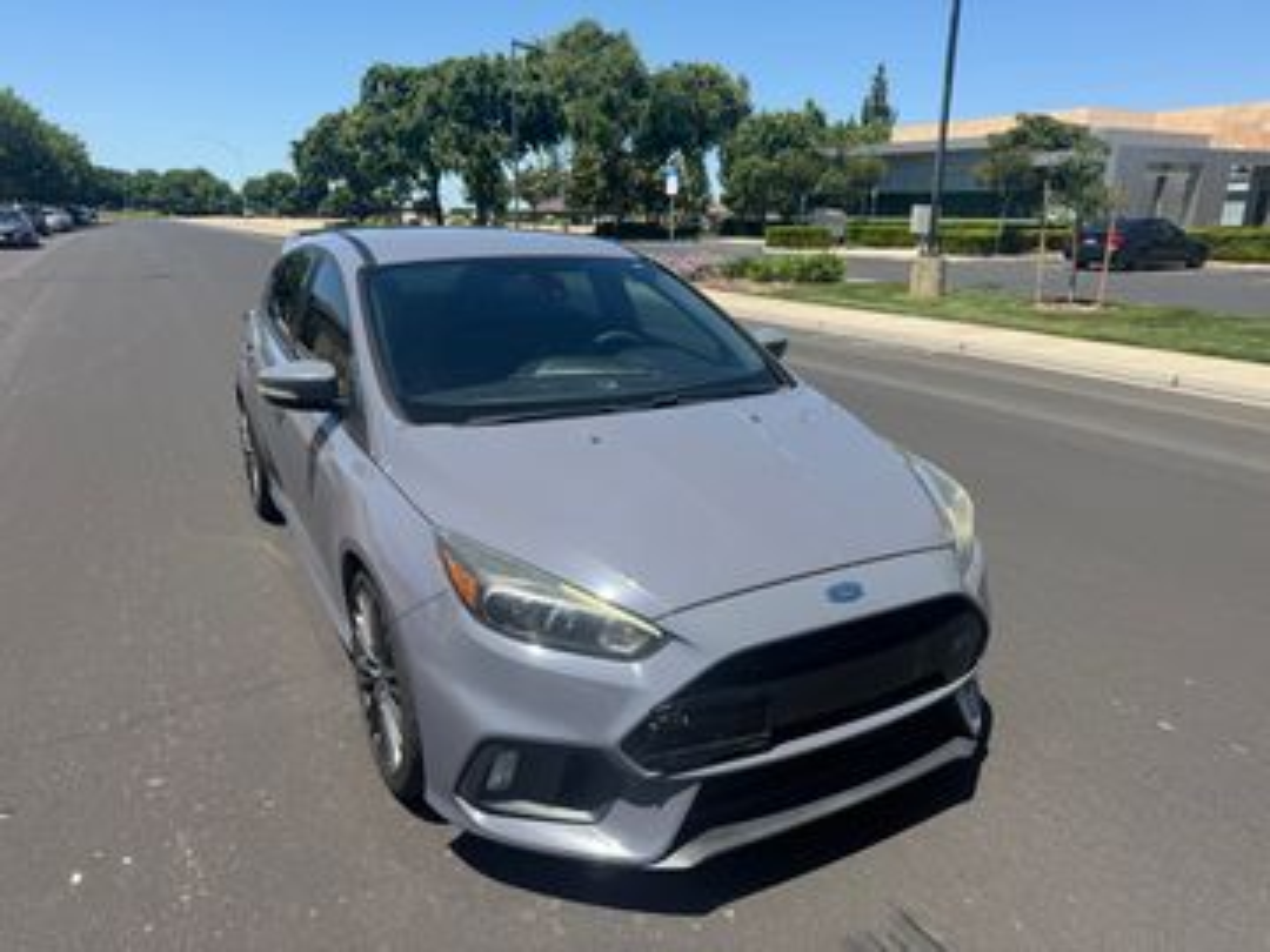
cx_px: 635
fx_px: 881
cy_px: 476
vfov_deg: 56.8
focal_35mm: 24
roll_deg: -1.3
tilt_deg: -15.7
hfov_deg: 71.6
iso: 100
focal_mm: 6.76
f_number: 1.78
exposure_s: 1/4673
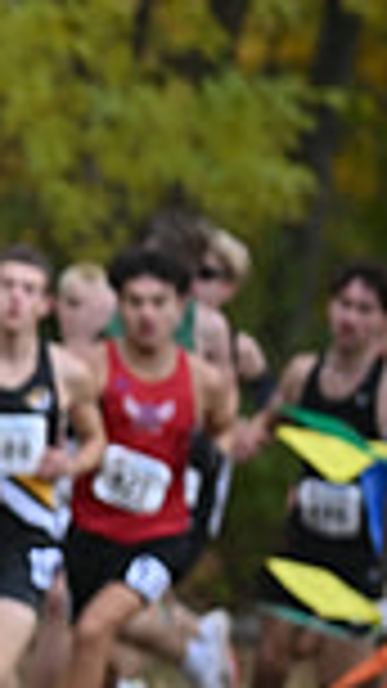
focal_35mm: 637
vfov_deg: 3.4
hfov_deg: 1.9
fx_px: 11627
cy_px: 560
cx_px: -860
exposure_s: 1/3200
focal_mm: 160
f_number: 3.5
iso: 1000
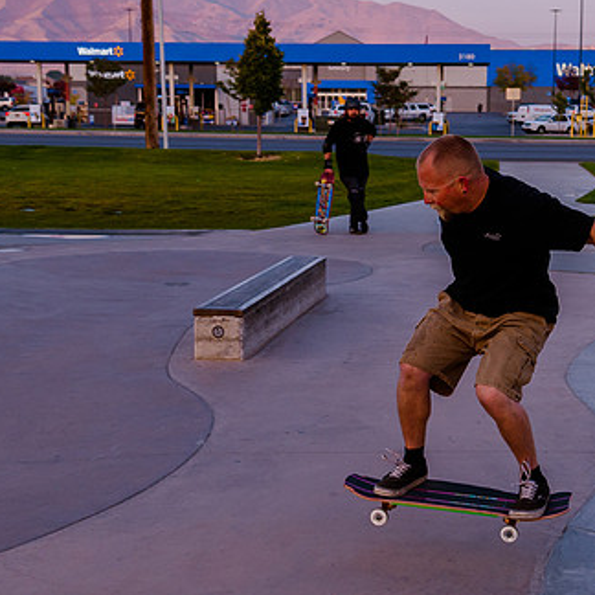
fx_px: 1342
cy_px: 355
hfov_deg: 24.9
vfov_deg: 25.0
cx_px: 404
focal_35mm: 69
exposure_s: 1/500
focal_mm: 32
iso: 400
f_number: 4
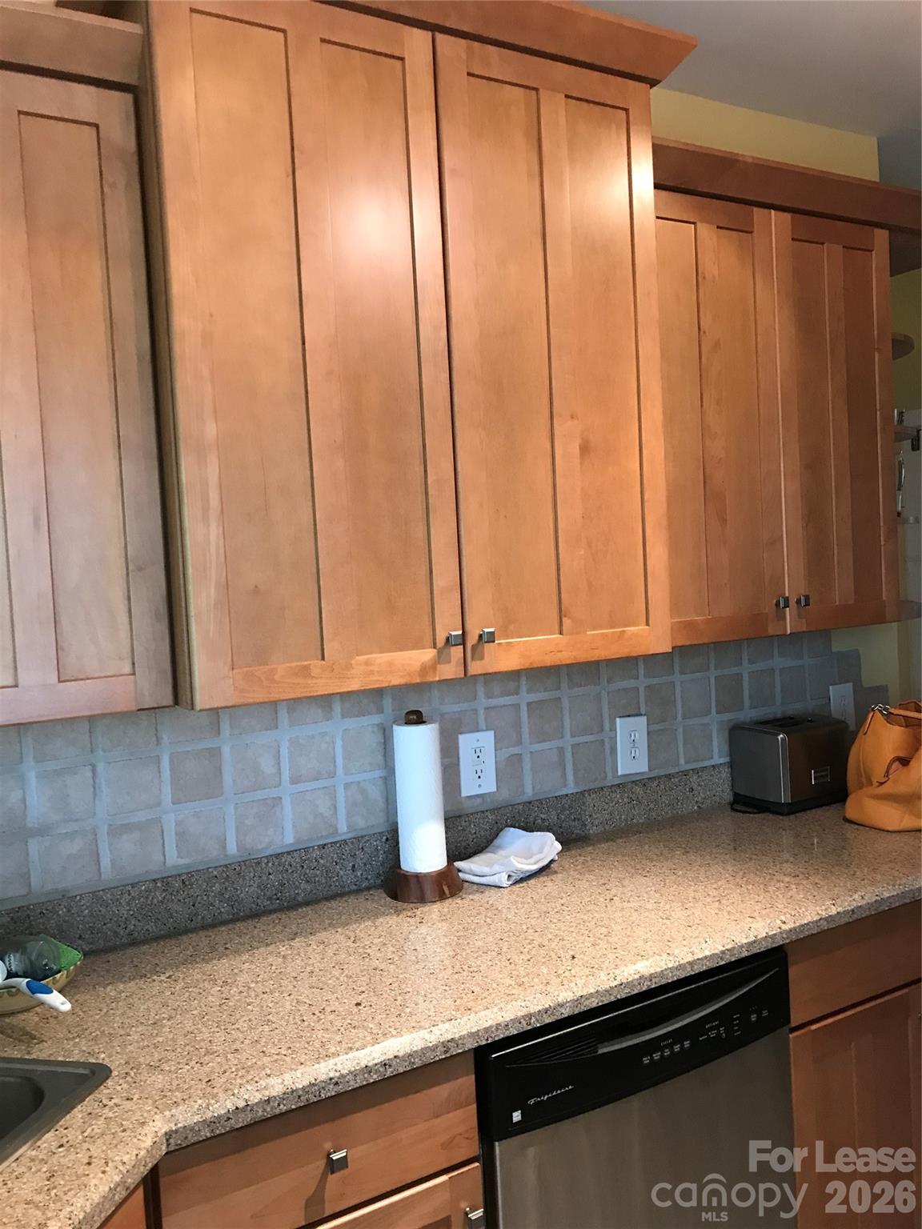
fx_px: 994
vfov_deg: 63.4
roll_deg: +3.8
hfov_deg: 49.7
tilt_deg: -0.8
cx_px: 461
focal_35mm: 28
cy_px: 614
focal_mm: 3.99
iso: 64
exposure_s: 1/15
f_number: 1.8
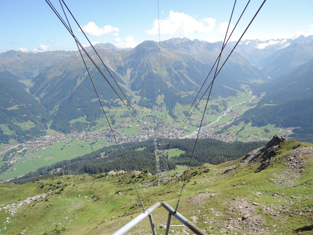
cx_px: 156
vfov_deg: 56.9
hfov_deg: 71.6
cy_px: 118
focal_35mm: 24
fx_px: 217
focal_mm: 5.1
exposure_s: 1/1000
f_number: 2.2
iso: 80
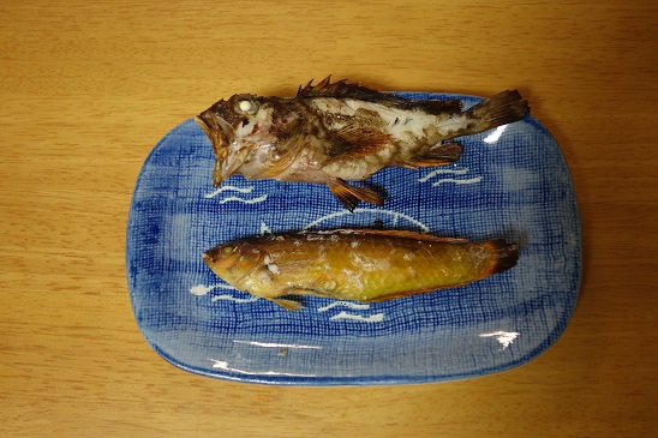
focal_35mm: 38
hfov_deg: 50.7
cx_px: 329
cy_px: 219
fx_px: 694
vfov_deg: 35.0
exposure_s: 1/40
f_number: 2.8
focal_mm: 14.07
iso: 250
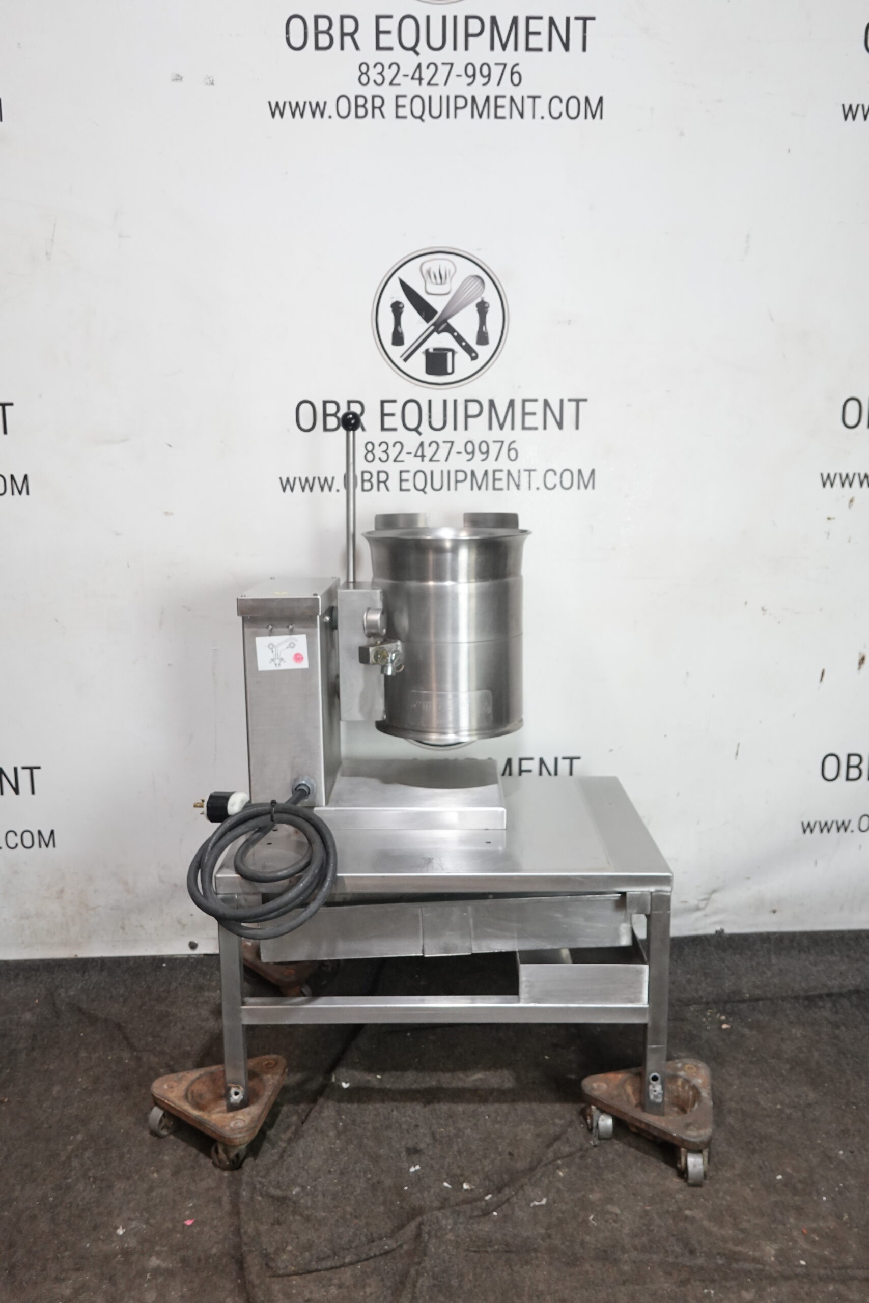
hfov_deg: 45.0
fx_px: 1050
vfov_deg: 63.7
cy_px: 652
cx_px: 434
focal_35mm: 29
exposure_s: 1/30
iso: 500
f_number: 3.2
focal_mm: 10.83
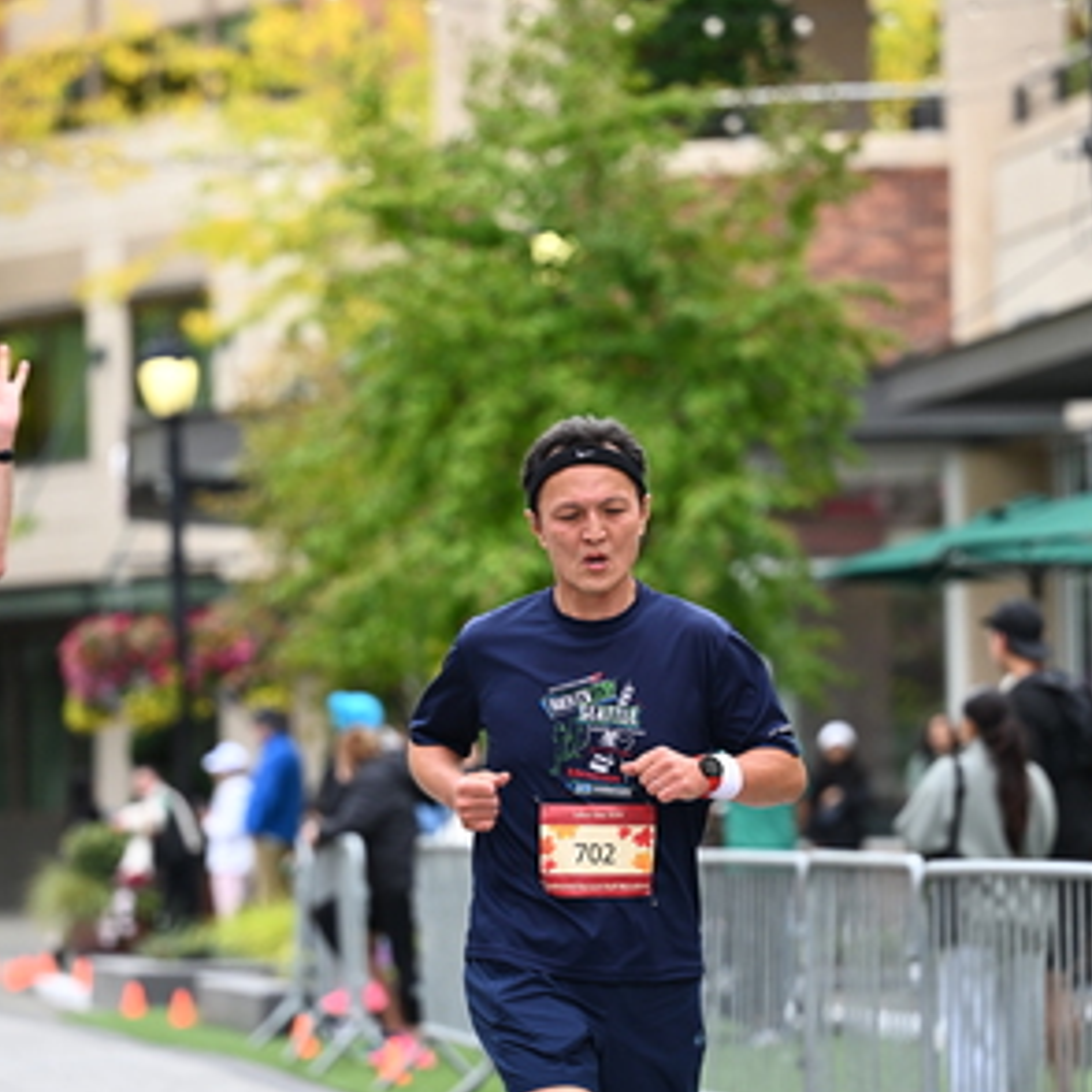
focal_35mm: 199
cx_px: 581
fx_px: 7102
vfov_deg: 8.8
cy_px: 624
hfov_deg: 8.8
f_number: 2.8
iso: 640
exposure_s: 1/2000
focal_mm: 125
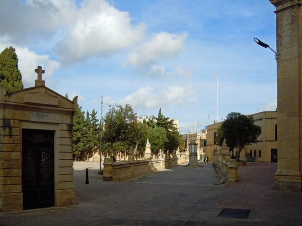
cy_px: 113
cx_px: 151
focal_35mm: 30
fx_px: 262
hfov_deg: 60.0
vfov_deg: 46.8
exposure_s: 1/400
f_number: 7
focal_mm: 5.4
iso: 100
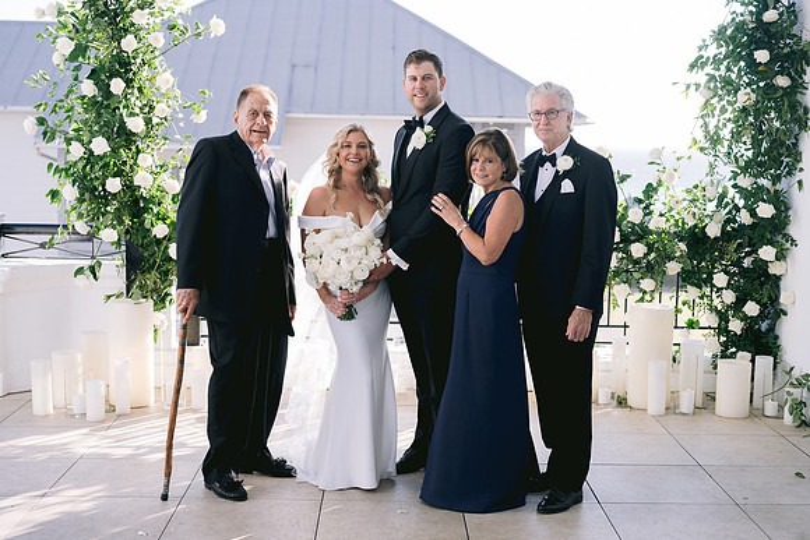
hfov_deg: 39.6
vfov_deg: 27.0
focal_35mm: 50
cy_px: 270
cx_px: 405
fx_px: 1125
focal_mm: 50
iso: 200
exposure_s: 1/800
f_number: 2.8
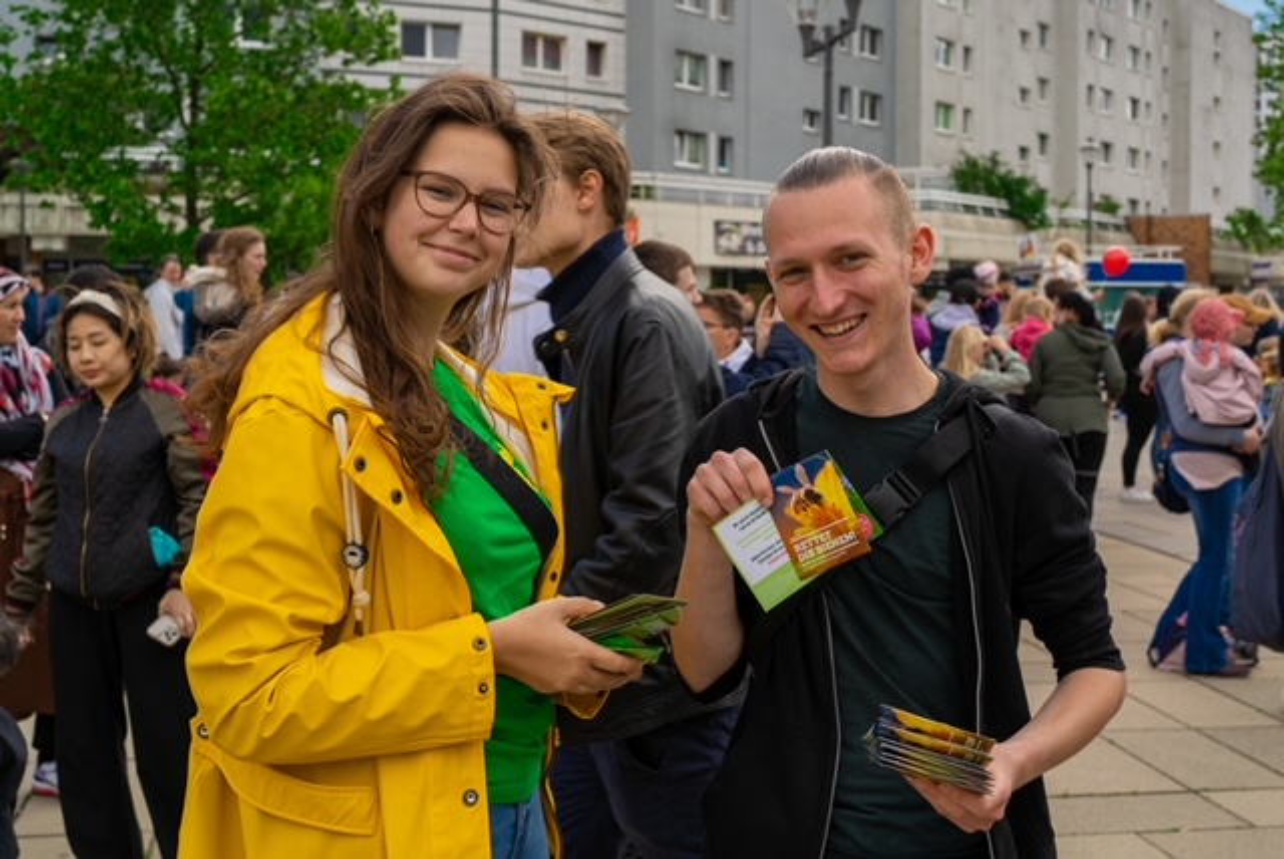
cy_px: 430
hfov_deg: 48.4
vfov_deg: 33.5
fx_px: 1428
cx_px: 642
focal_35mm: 40
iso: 100
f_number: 6.3
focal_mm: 40
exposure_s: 1/250
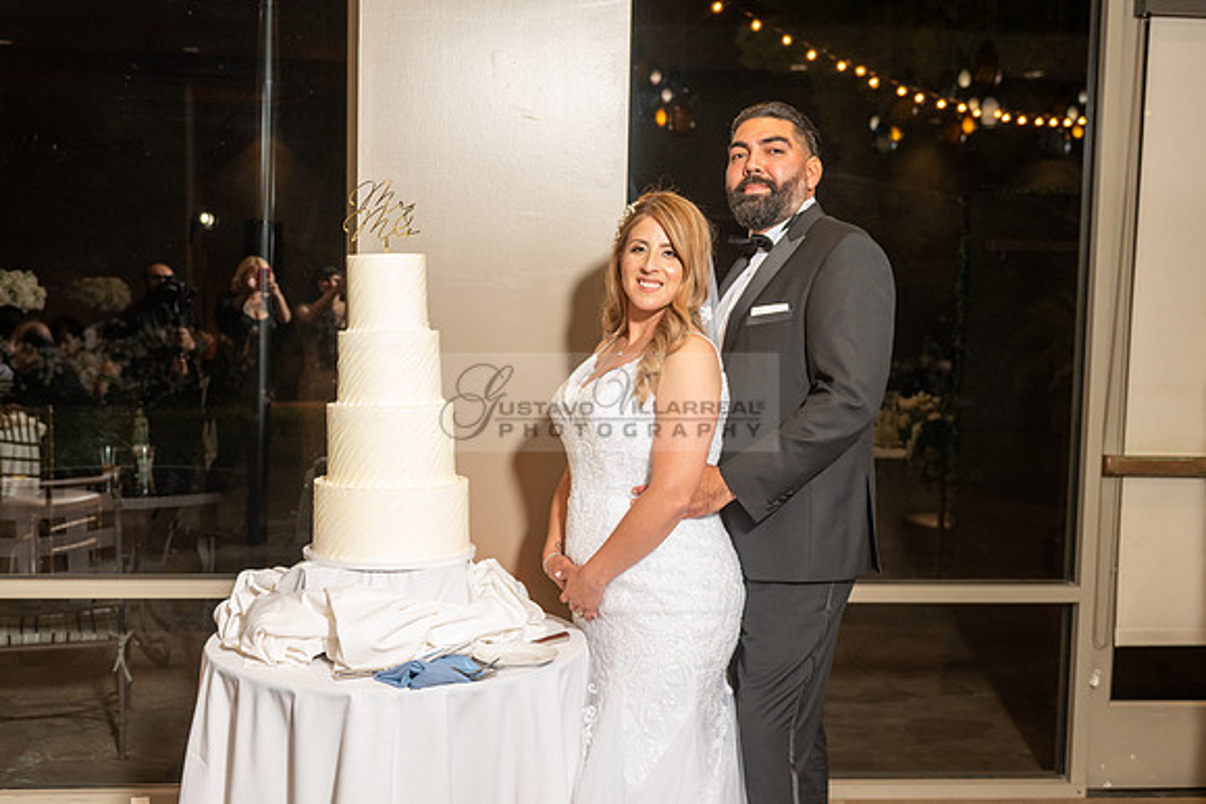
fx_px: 1364
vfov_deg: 32.9
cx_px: 538
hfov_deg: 47.6
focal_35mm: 41
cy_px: 413
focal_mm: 35
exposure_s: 1/200
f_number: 3.5
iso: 800
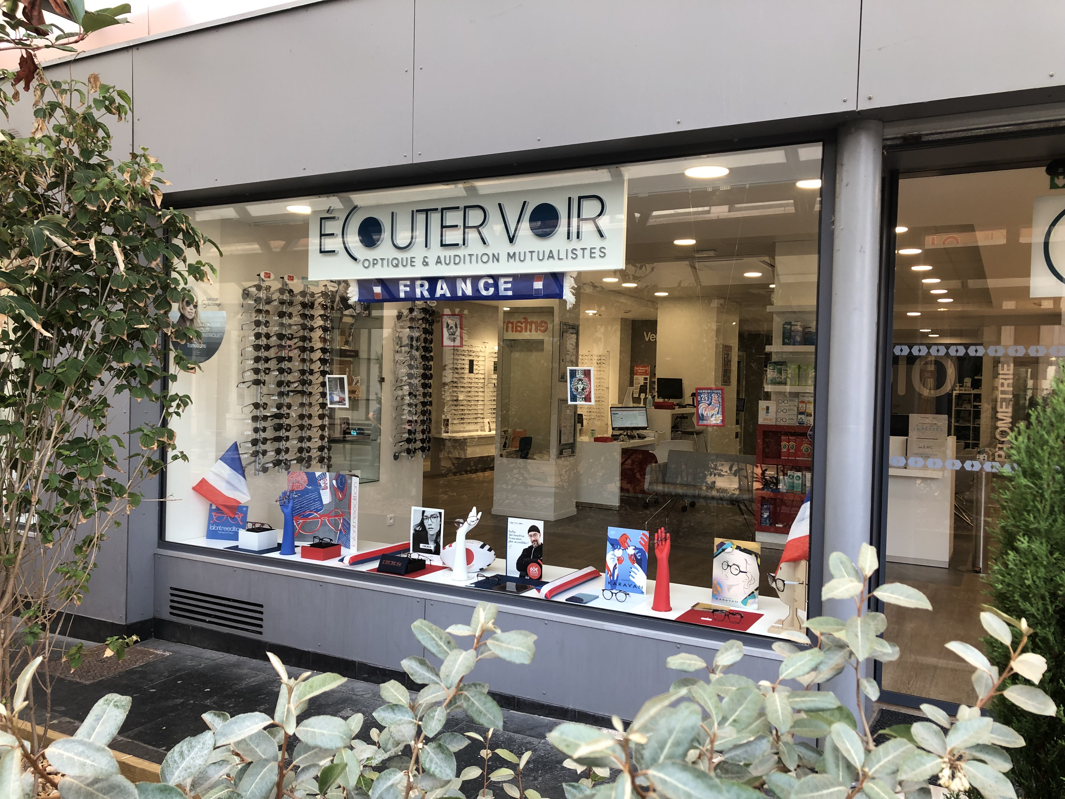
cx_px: 532
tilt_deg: -2.7
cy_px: 400
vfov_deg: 49.7
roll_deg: -1.2
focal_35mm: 28
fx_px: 861
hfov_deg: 63.4
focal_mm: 3.99
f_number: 1.8
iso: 32
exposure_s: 1/100
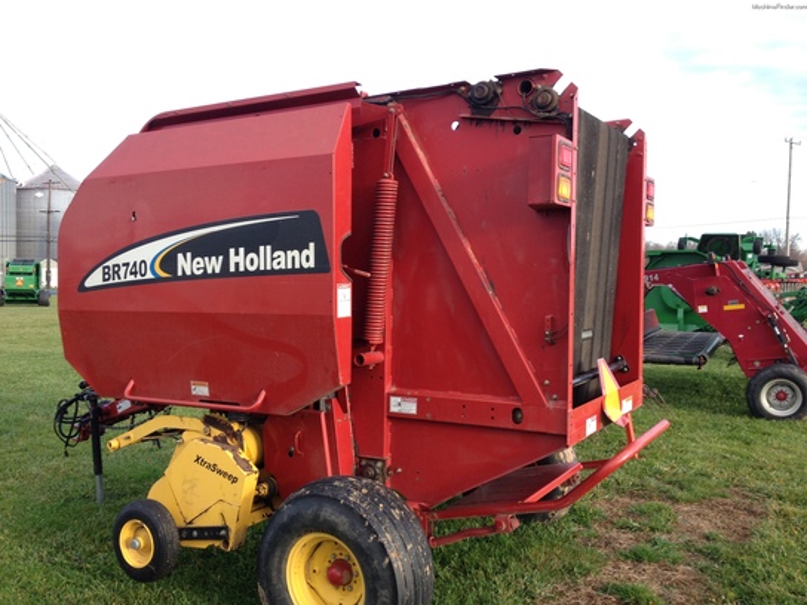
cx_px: 404
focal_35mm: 35
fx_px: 816
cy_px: 302
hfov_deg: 52.6
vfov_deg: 40.7
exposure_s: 1/197
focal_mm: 4.28
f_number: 2.4
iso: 50
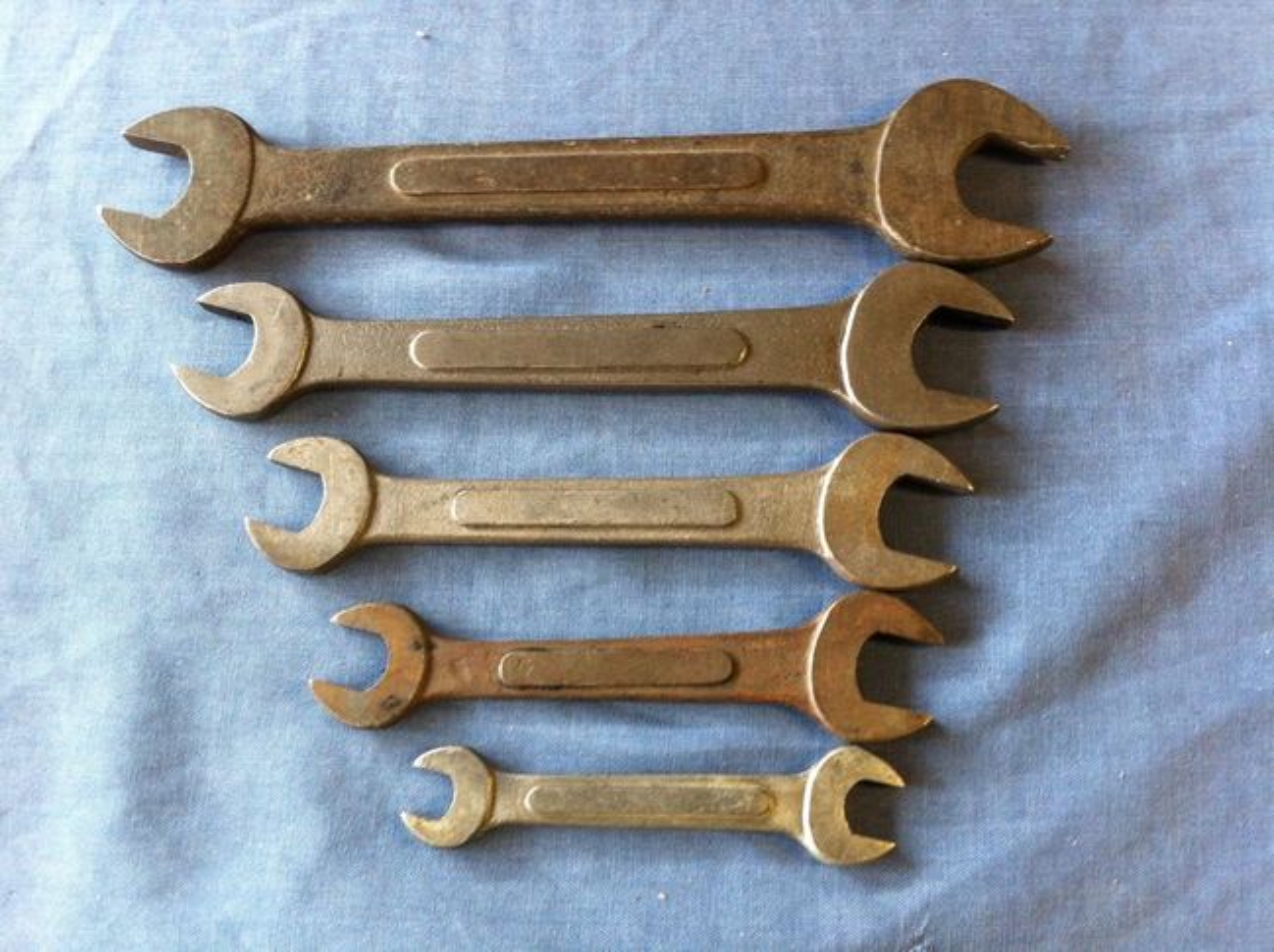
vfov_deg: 40.6
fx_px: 1286
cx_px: 637
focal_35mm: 35
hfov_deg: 52.7
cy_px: 476
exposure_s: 1/15
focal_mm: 3.85
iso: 125
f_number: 2.8
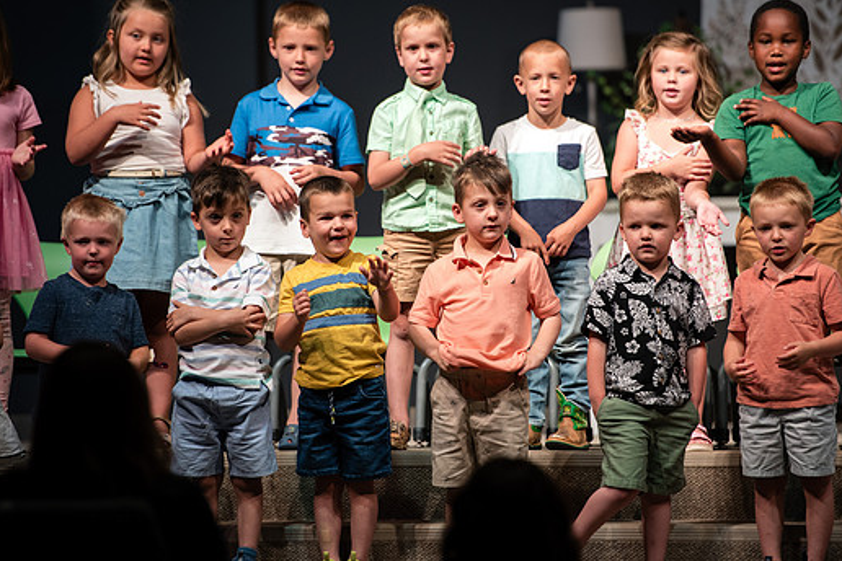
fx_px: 5262
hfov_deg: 9.1
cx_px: 442
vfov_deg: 6.1
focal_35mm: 225
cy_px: 250
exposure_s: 1/250
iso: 800
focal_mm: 200
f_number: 2.8
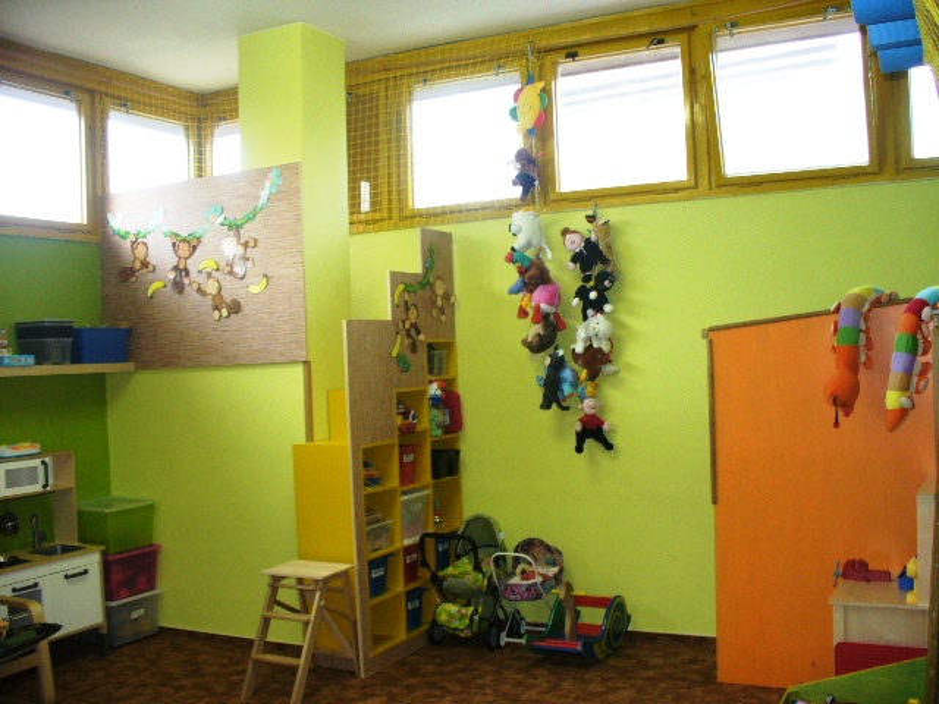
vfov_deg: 38.7
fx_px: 1004
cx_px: 470
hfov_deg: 50.1
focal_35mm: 37
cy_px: 352
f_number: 2.8
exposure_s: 1/30
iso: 200
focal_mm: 6.1
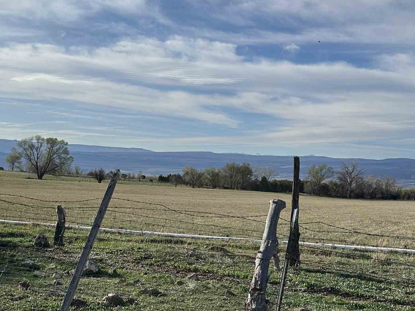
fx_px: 611
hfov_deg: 37.5
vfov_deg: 28.3
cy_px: 217
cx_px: 193
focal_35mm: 51
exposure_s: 1/7042
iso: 80
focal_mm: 6.86
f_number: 1.78
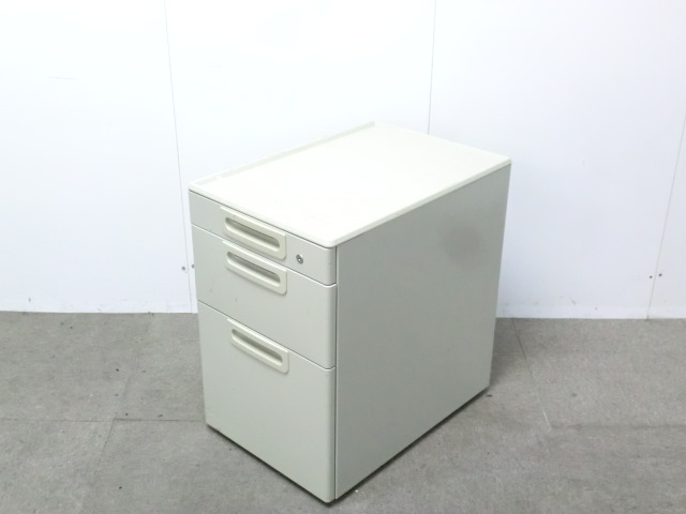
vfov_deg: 32.2
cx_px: 343
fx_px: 892
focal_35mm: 45
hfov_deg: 42.1
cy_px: 257
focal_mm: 8.2
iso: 800
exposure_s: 1/25
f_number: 4.3
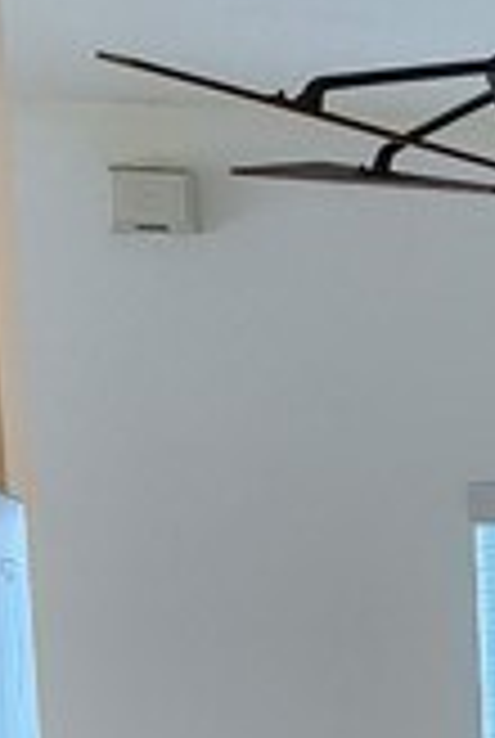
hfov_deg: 8.4
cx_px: 1224
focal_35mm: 149
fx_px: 3060
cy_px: 1476
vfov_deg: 12.2
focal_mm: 6.4
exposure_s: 1/120
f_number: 1.8
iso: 100
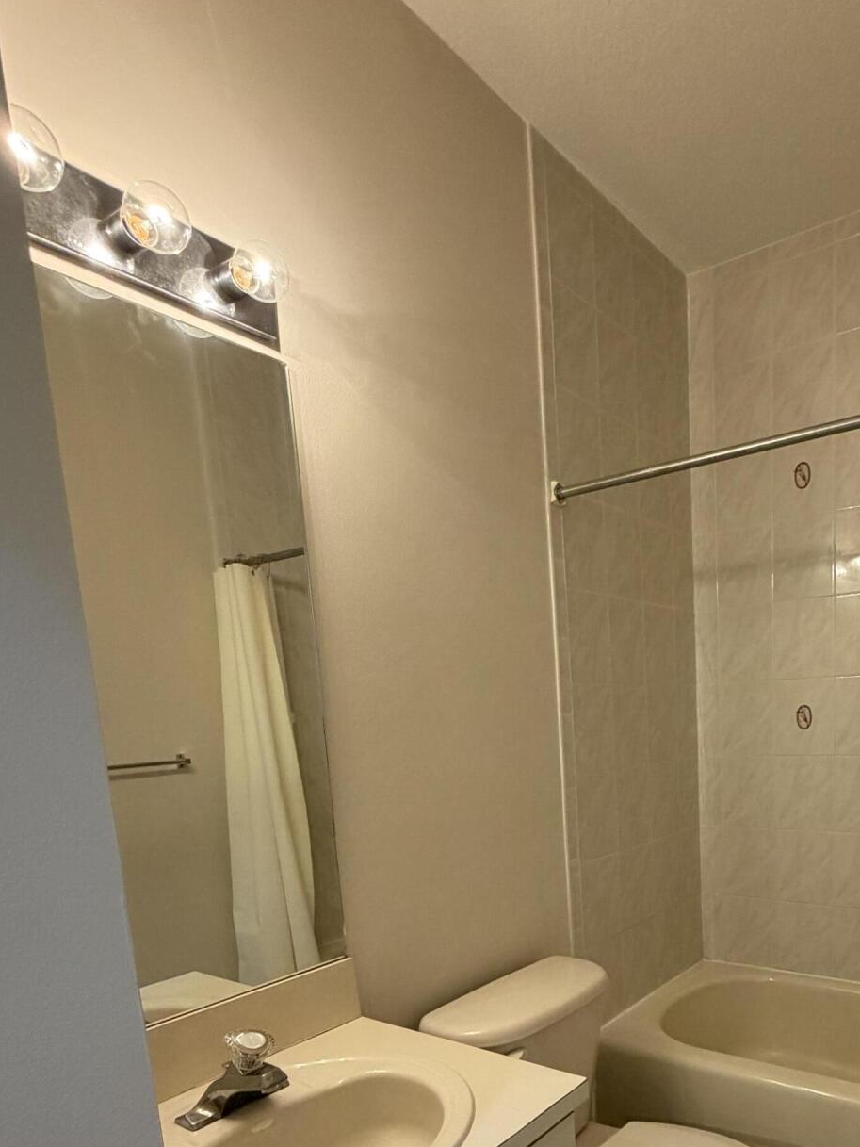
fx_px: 762
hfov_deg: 56.2
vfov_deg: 70.1
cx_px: 638
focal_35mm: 23
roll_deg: +2.4
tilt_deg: -9.2
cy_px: 828
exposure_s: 1/60
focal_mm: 2.22
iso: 320
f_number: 2.2
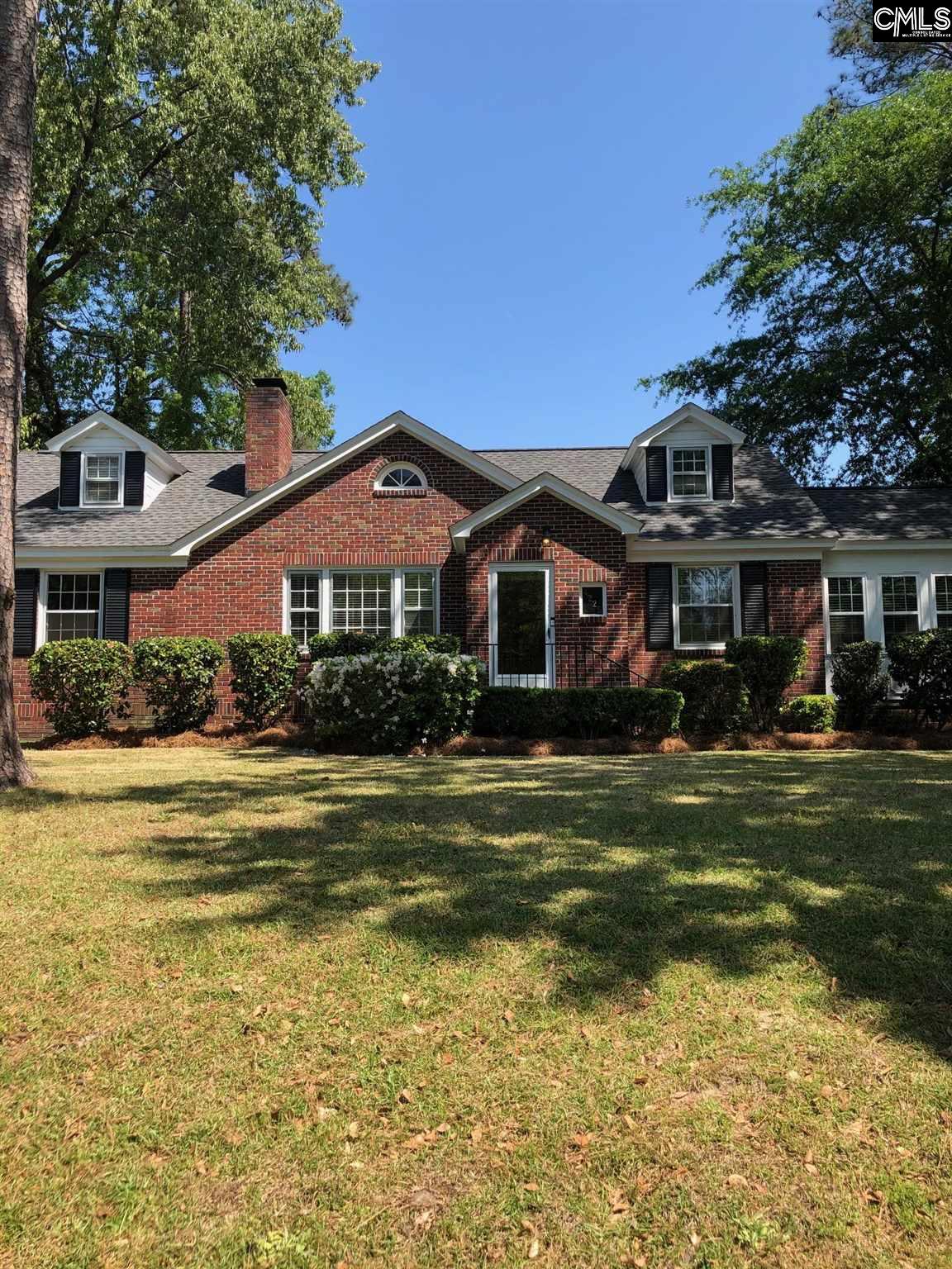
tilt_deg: +3.0
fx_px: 1027
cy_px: 634
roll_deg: +1.6
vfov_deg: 63.4
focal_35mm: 28
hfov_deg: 49.7
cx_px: 476
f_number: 1.8
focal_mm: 3.99
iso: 20
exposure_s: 1/883
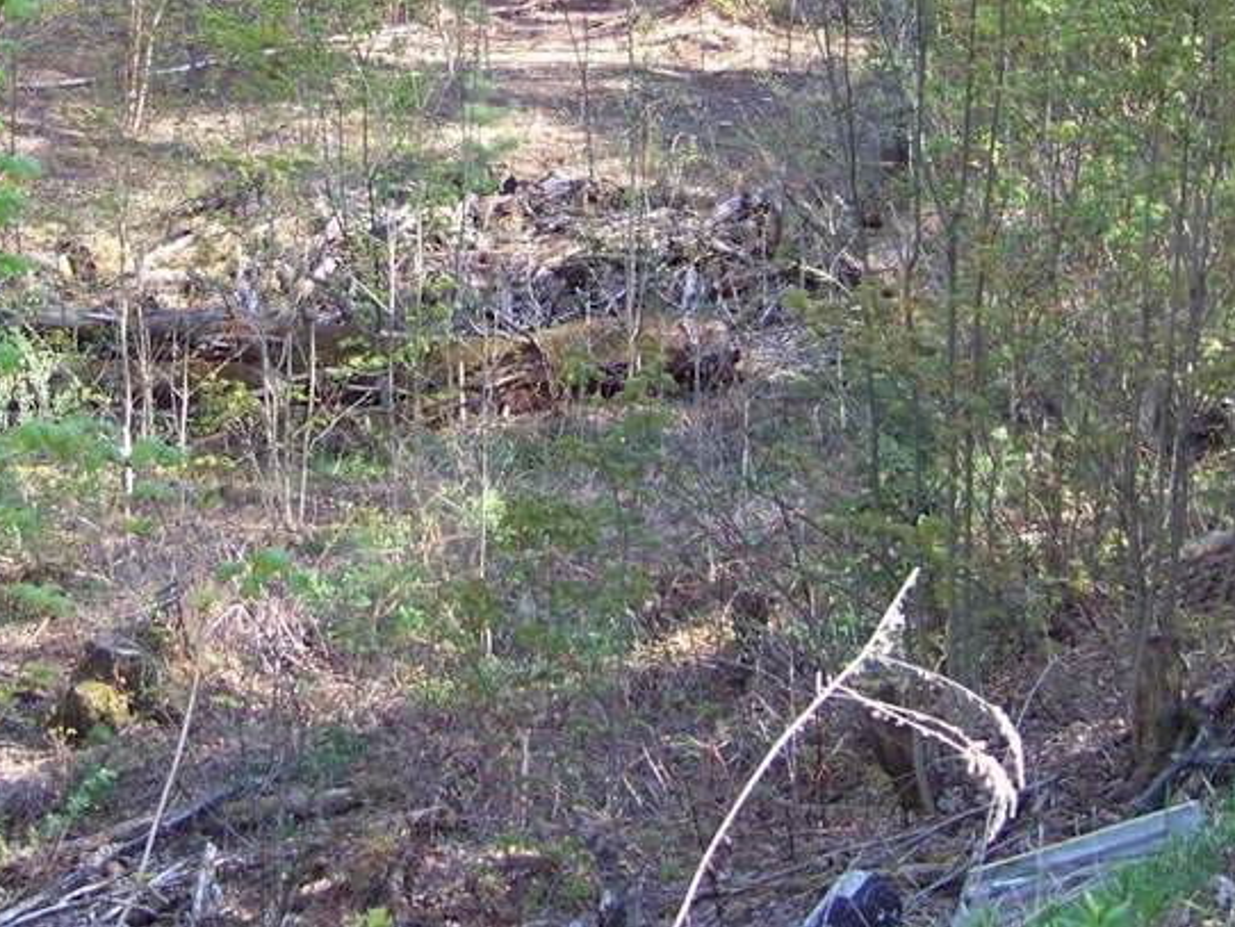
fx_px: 3034
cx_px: 479
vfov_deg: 17.2
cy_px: 107
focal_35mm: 85
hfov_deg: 23.0
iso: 69
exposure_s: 1/50
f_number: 2.8
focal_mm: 5.85
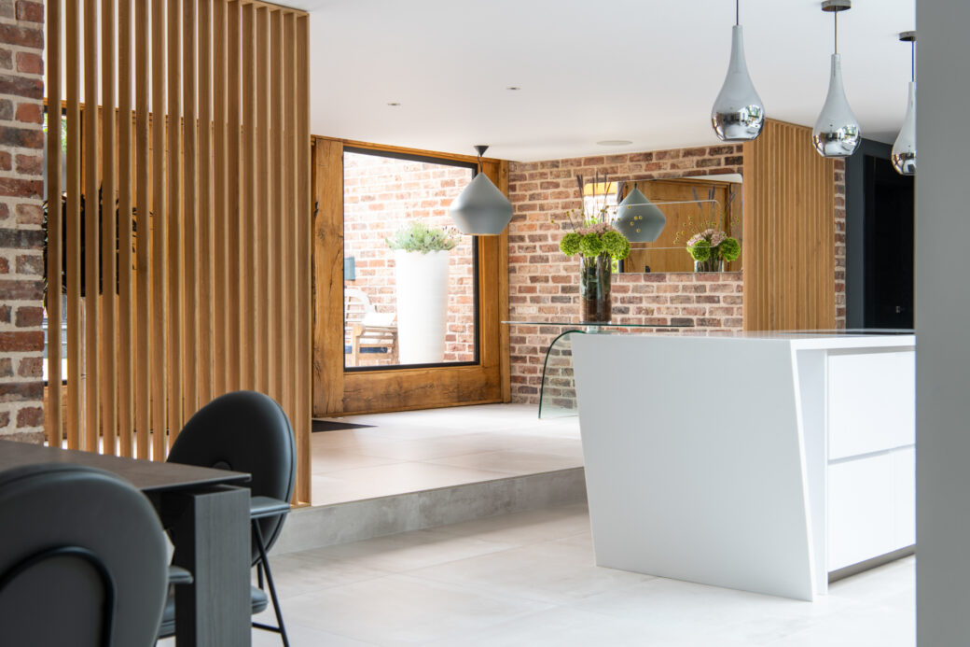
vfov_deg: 28.1
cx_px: 485
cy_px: 324
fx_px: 1293
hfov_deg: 41.1
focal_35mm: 48
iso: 64
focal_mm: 48
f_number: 8
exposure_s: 1/4
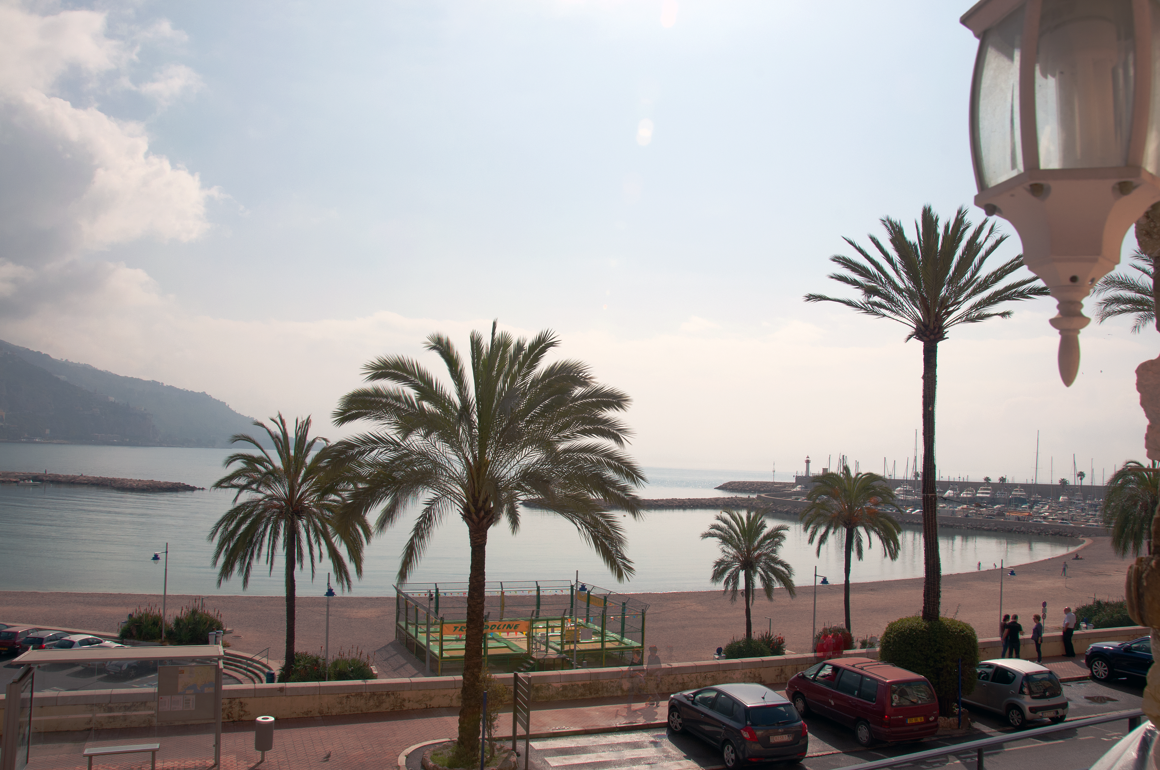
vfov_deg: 47.8
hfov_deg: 67.4
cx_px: 580
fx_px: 869
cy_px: 385
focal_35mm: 27
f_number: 14
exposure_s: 1/800
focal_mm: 18
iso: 200
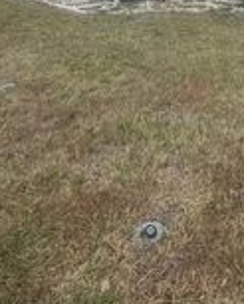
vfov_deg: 29.0
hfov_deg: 27.8
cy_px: -87
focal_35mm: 53
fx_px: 477
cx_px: 212
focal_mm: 1.57
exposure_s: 1/1946
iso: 32
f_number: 1.8
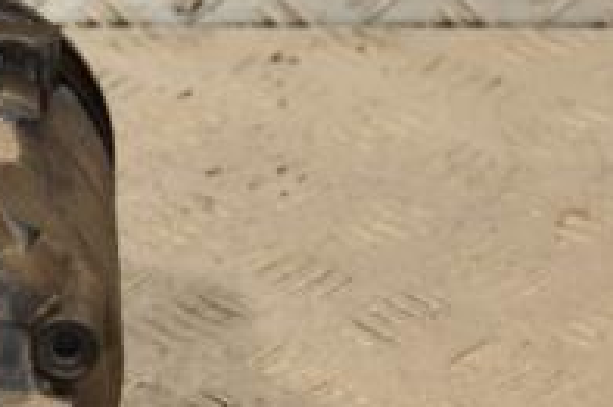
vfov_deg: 5.8
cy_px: 196
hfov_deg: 8.6
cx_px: -9
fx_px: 4049
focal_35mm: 238
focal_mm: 52
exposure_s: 1/200
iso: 800
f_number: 6.3
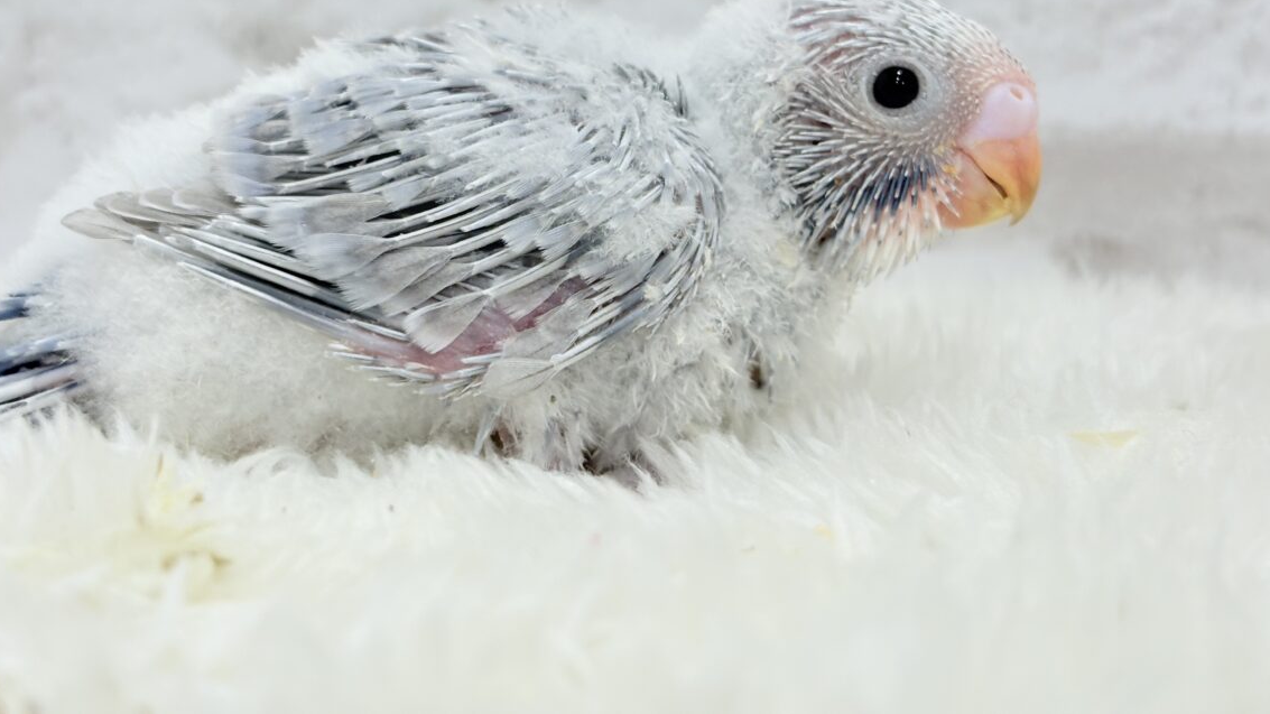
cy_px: 211
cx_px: 606
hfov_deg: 34.9
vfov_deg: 19.9
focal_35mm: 60
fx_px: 2020
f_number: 1.6
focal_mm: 5.96
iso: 80
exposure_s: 1/100
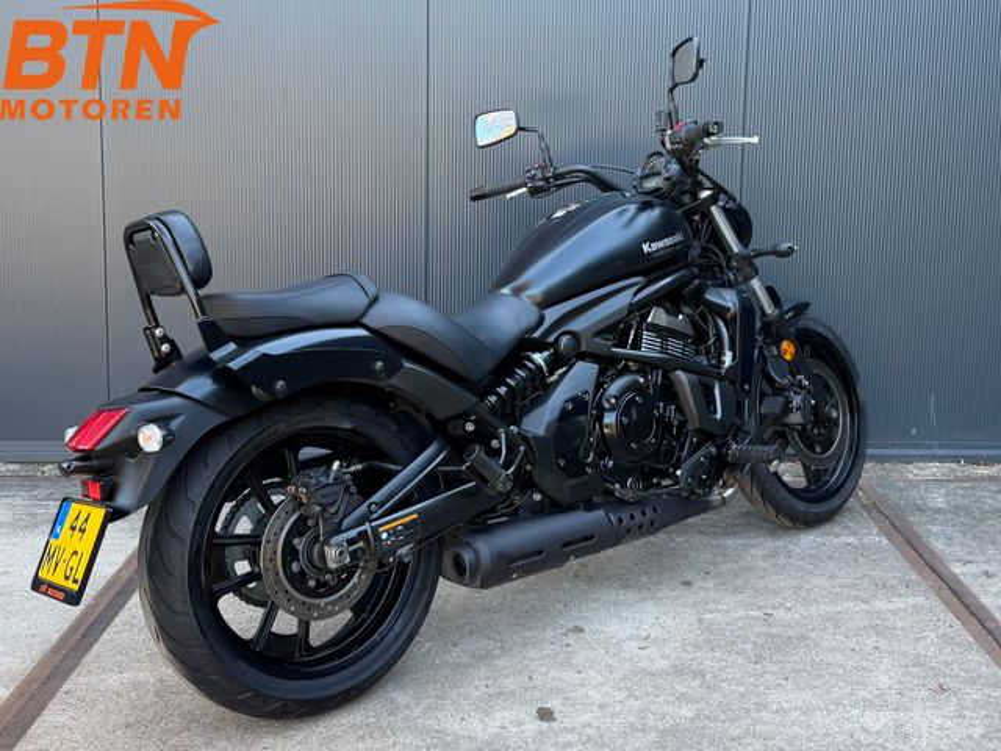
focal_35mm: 24
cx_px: 500
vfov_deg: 56.8
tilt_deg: -7.5
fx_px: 694
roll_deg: -1.1
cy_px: 376
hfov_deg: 71.6
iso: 64
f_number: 1.78
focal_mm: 6.76
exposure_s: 1/121
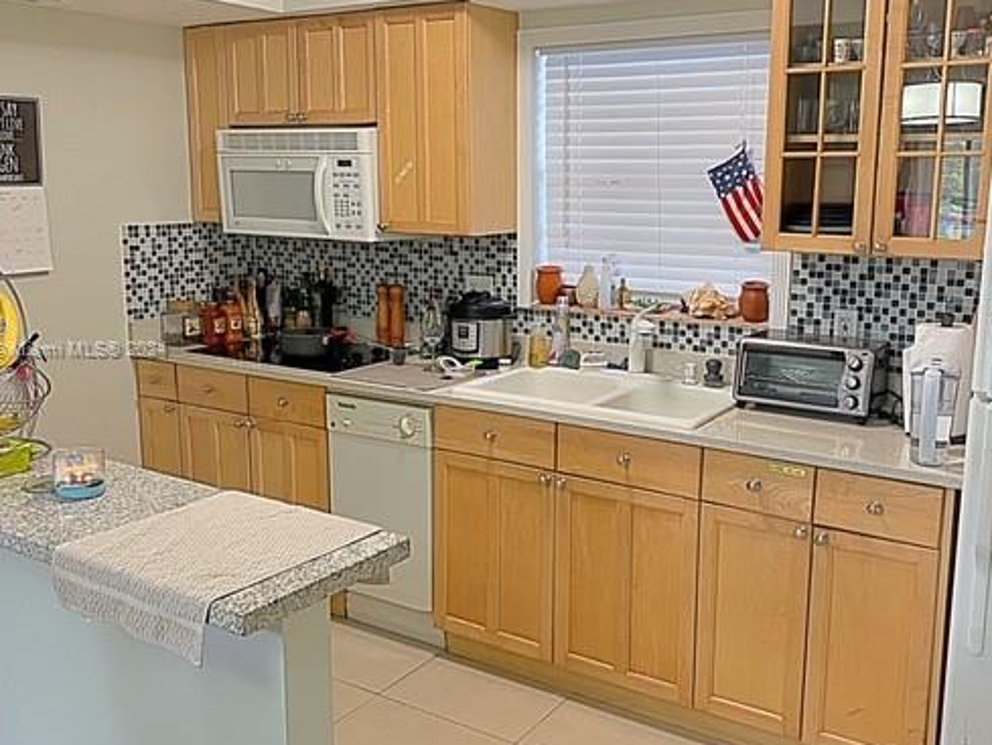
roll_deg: -0.4
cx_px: 536
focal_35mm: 34
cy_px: 351
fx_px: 975
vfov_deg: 41.8
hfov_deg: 53.9
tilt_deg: -9.1
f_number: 1.8
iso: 125
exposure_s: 1/60
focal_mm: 4.25
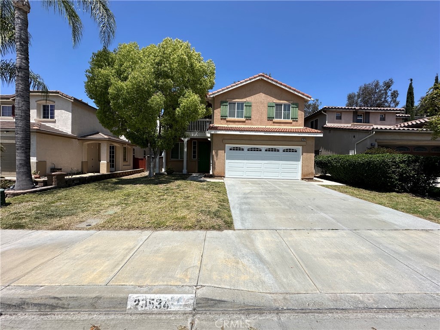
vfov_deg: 85.7
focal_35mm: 14
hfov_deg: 102.1
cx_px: 220
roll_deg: -2.0
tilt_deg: -1.2
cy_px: 165
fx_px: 178
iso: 40
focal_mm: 2.22
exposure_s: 1/2618
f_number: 2.2
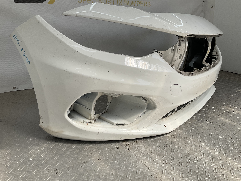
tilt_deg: -18.7
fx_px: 202
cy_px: 90
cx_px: 120
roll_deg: -0.8
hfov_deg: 61.7
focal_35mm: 29
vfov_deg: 48.2
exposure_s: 1/1035
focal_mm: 3
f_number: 1.8
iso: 16
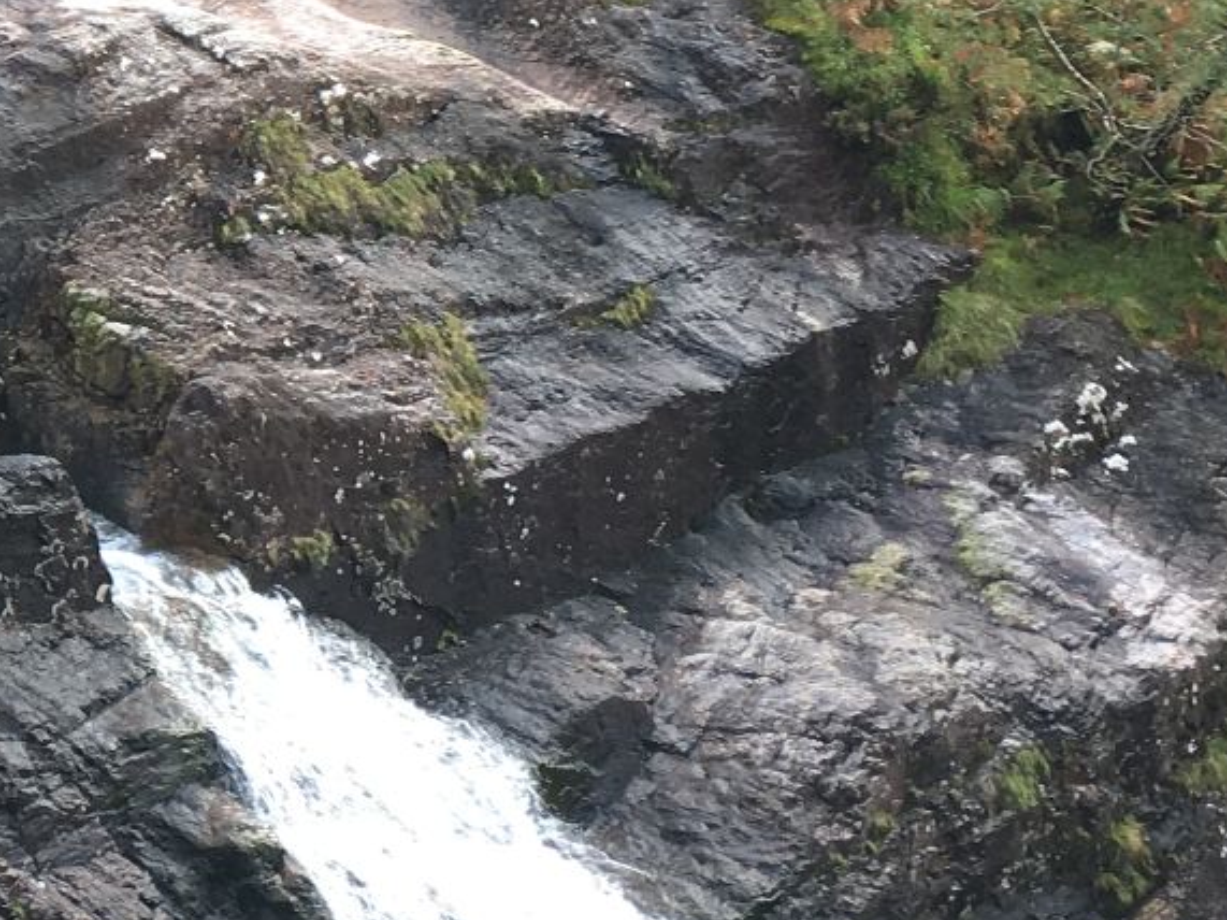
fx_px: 3686
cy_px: 292
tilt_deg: -9.7
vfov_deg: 14.2
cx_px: -357
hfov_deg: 17.7
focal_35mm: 104
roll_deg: +3.5
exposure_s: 1/181
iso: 25
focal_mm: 4.15
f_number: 2.2
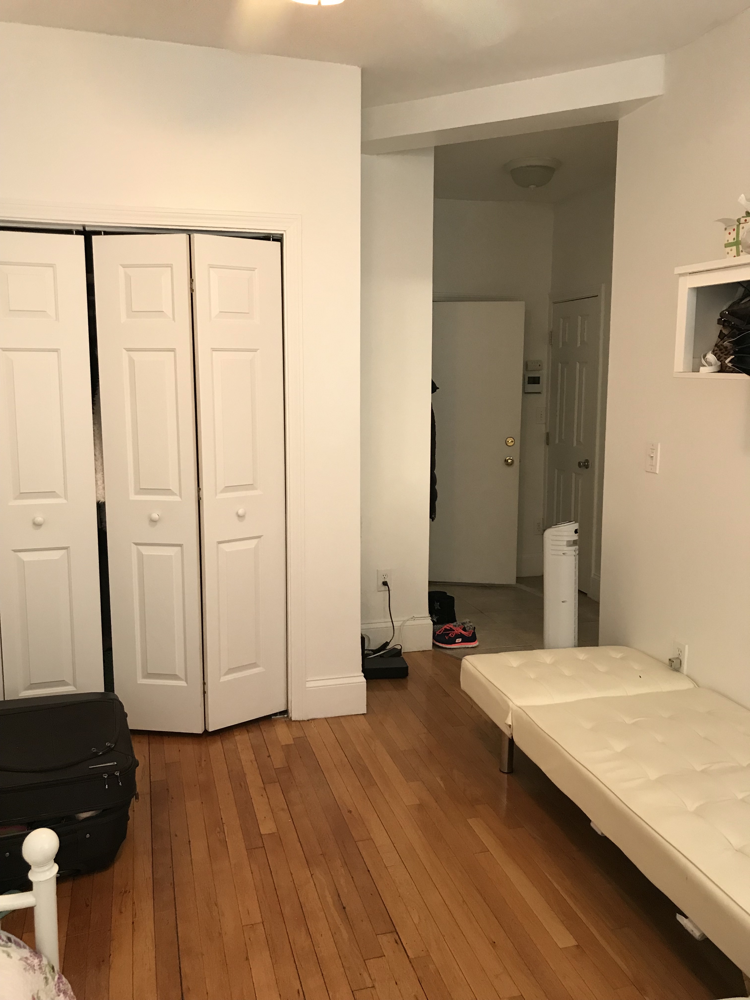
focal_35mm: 28
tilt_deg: -8.3
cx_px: 375
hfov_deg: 49.7
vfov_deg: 63.4
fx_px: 809
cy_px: 500
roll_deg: +0.0
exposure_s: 1/15
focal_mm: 3.99
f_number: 1.8
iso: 50
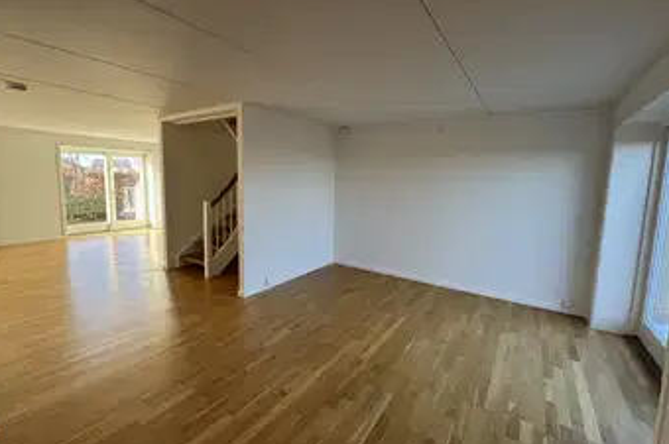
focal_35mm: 16
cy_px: 212
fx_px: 297
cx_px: 343
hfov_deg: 96.8
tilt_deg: -5.4
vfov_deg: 73.6
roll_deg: -0.6
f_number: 2.2
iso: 80
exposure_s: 1/99
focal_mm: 2.22
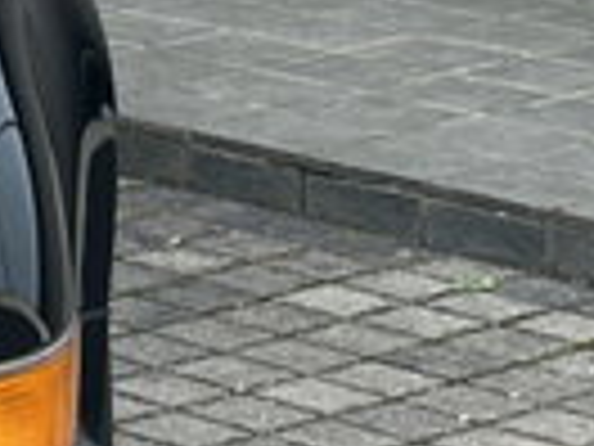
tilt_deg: -11.2
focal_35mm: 279
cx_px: -1008
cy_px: 50
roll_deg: +0.2
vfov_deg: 5.3
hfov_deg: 6.6
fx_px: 4788
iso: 64
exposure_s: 1/332
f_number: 1.78
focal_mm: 6.86
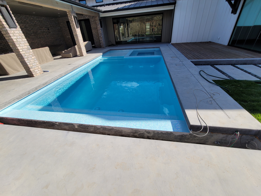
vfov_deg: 89.9
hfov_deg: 106.2
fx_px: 98
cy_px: 98
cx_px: 130
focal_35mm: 13
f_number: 2.2
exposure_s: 1/1567
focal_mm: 2.2
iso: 64
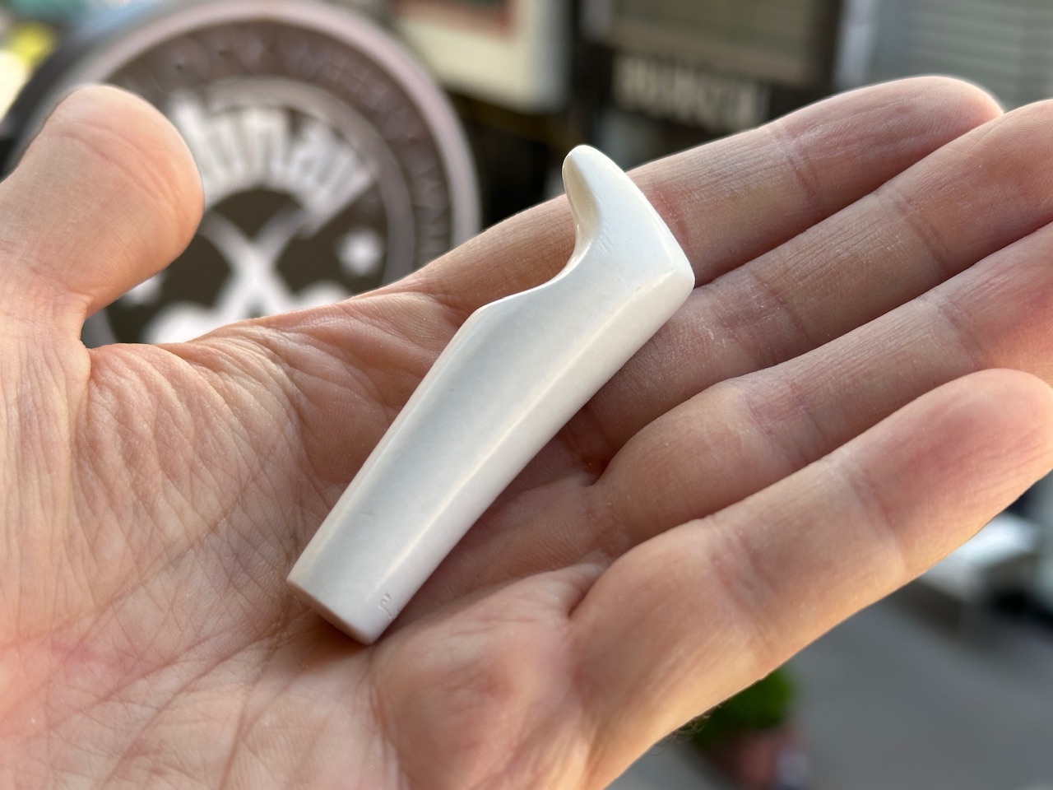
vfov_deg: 30.3
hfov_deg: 39.7
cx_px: 526
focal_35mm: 48
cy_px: 395
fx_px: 1460
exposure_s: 1/435
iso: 64
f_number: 1.78
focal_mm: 6.86
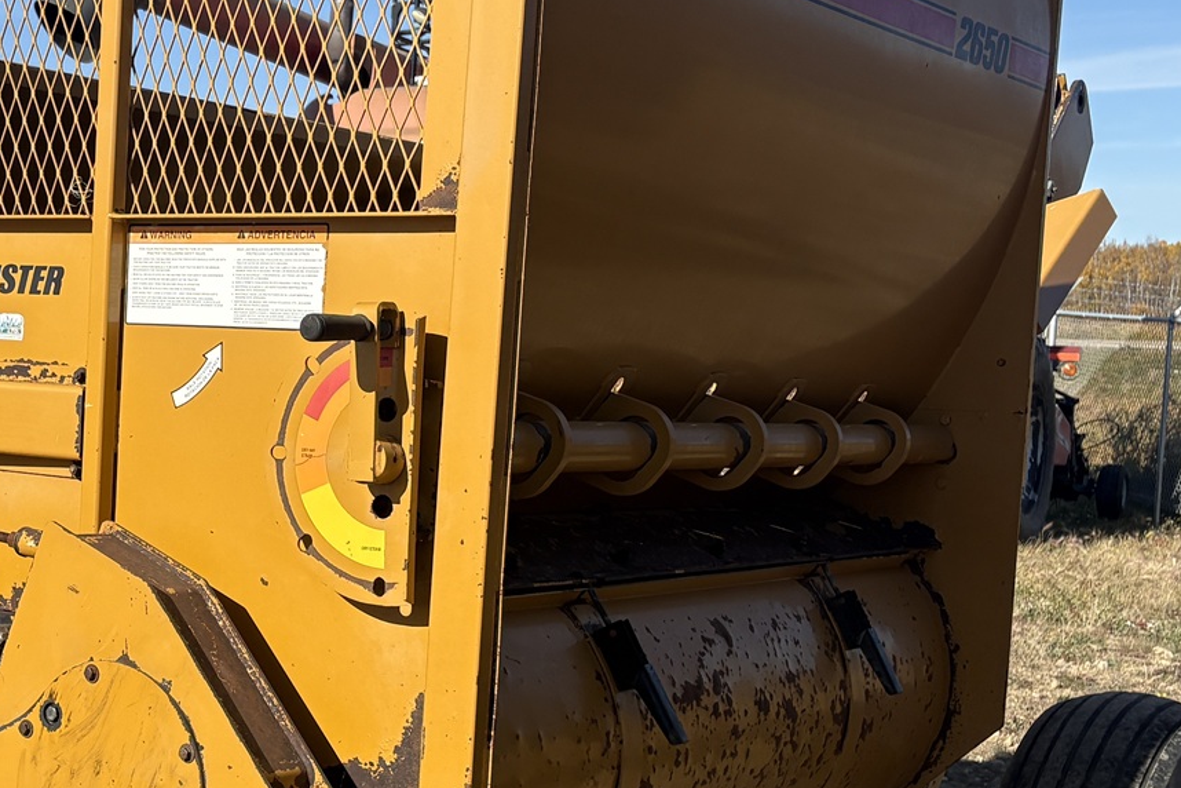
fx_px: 2067
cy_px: 513
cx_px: 58
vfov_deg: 21.5
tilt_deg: +1.4
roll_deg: -0.8
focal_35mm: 63
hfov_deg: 30.1
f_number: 1.6
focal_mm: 5.96
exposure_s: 1/3623
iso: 50
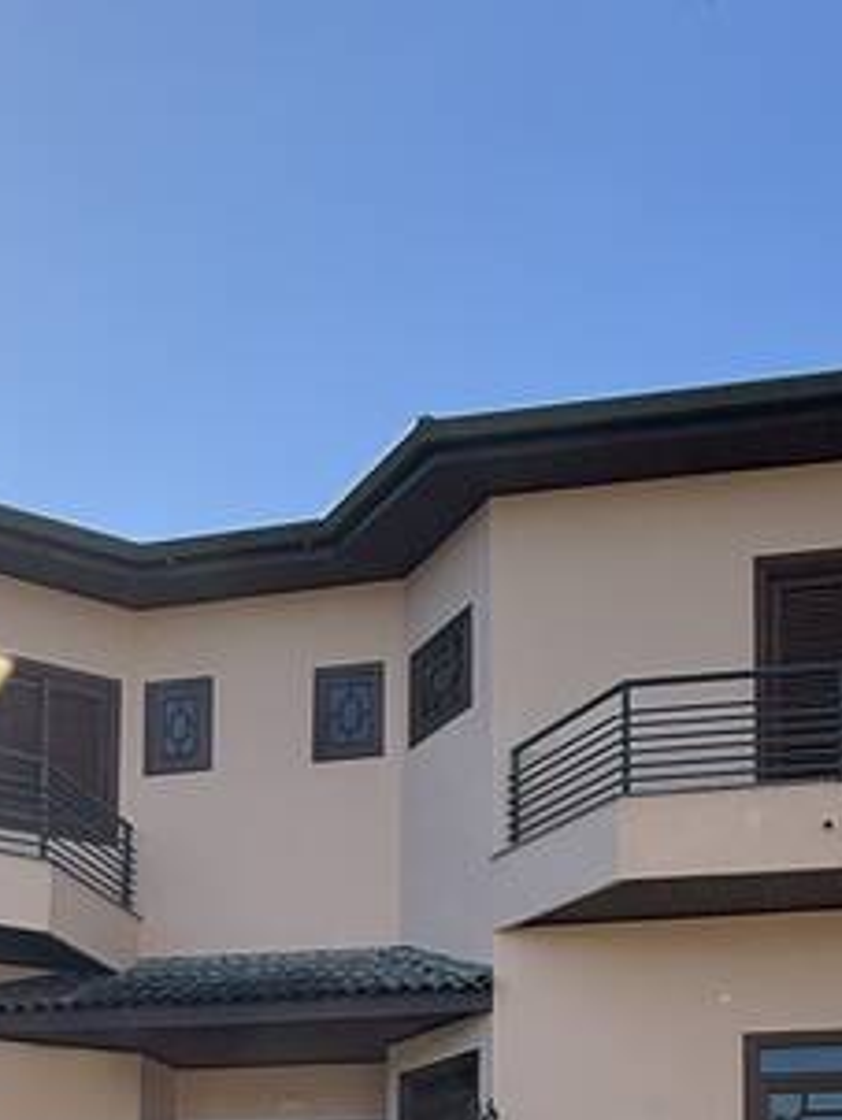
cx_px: 453
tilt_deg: +5.1
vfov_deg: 33.0
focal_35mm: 50
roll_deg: -2.1
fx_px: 1619
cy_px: 1257
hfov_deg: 29.1
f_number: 2.2
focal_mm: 2.22
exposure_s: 1/779
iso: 64
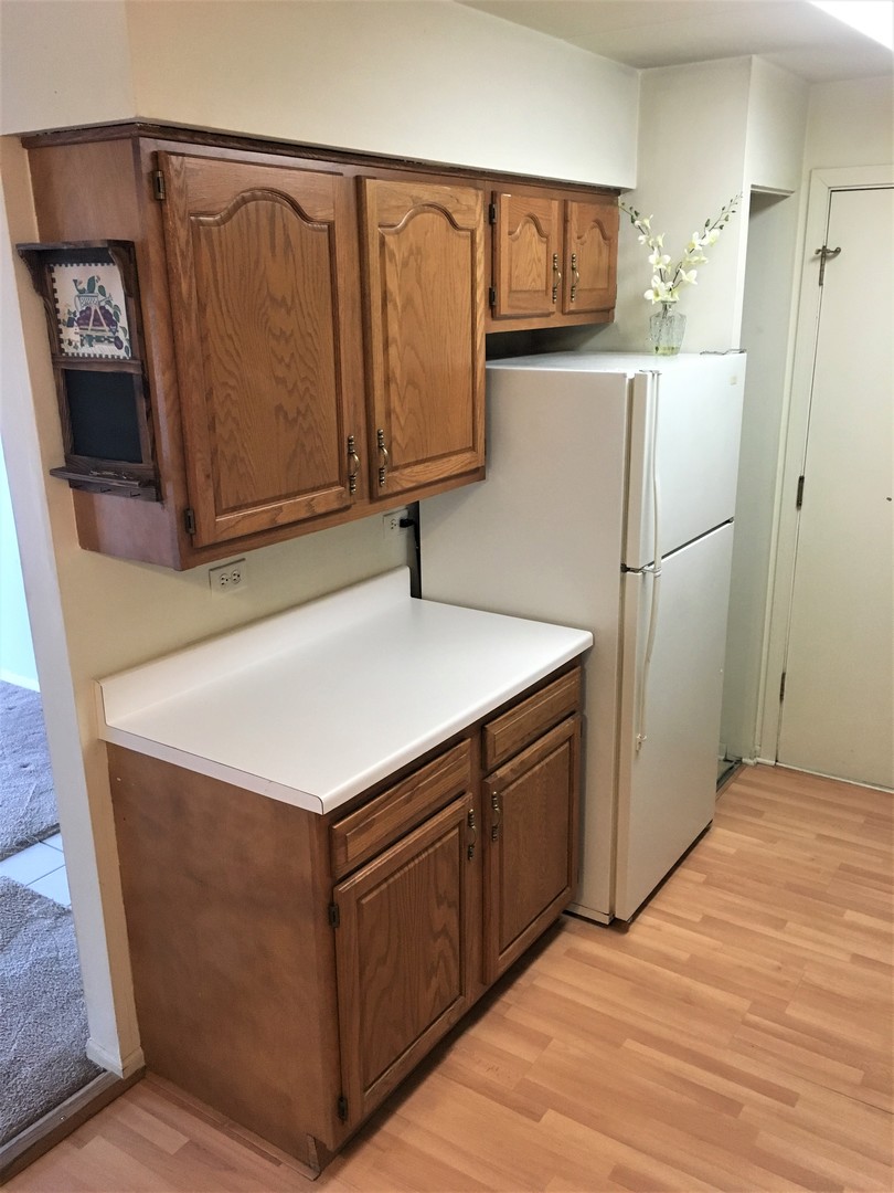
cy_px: 596
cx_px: 447
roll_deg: +0.2
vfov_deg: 61.7
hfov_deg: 48.2
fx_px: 999
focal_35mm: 29
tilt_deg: -17.1
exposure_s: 1/30
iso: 160
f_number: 2.2
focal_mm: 4.15
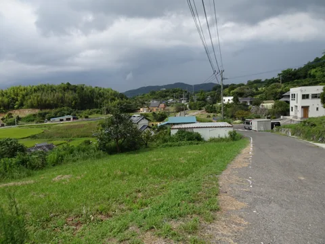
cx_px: 162
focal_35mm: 24
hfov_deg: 71.6
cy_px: 122
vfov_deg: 56.8
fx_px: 225
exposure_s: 1/640
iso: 80
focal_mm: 4.1
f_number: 3.5
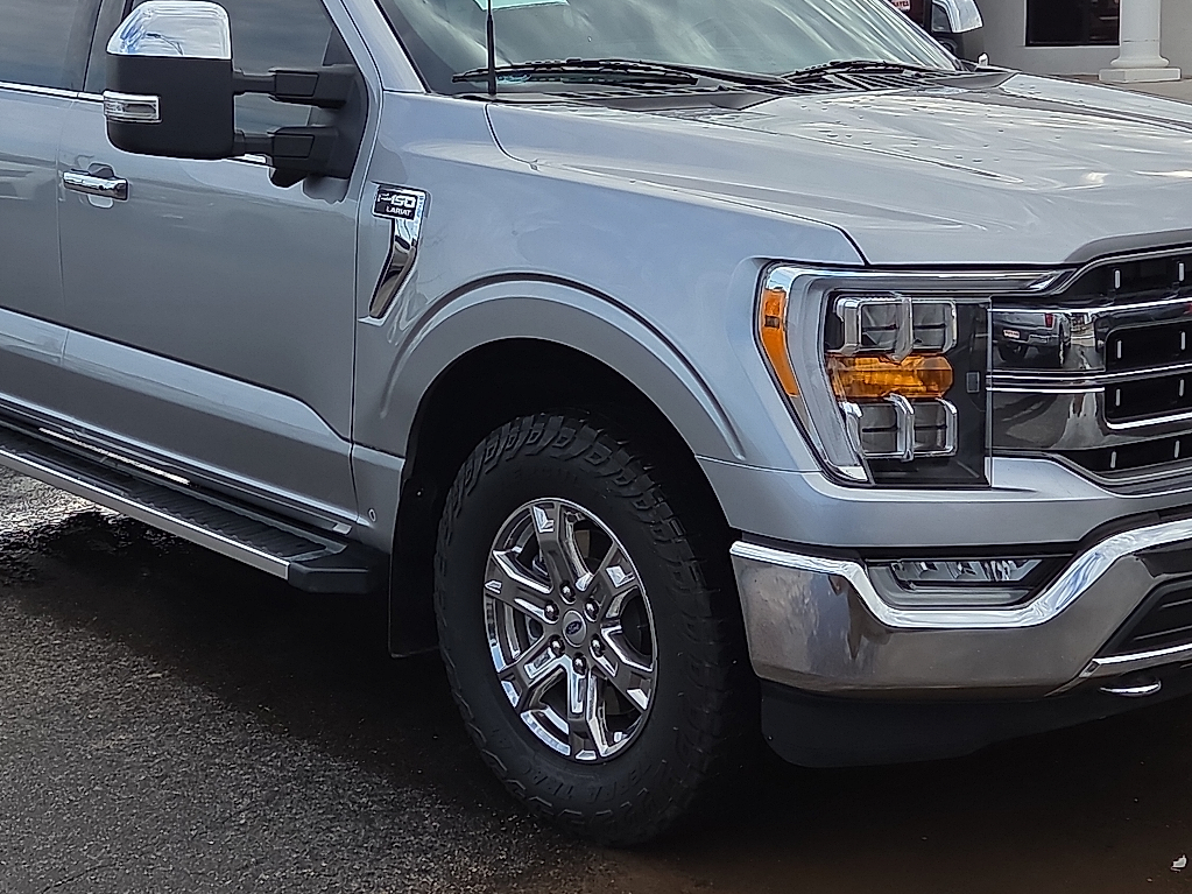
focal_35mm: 61
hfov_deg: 31.7
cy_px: 276
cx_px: 544
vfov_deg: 23.9
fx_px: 2100
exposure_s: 1/667
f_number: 1.8
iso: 25
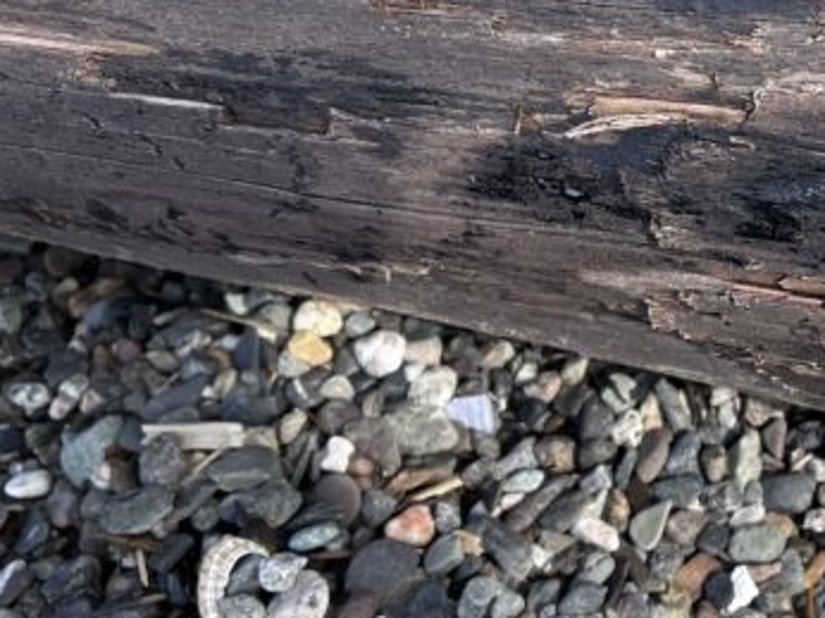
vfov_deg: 19.8
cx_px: 944
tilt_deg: -40.9
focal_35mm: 74
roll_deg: -9.3
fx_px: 1762
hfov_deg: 24.3
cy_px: 196
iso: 32
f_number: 1.6
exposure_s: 1/894
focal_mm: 5.1
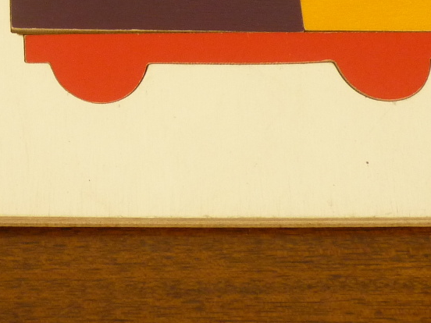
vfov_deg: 12.8
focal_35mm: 113
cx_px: -30
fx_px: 1407
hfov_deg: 16.9
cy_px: -55
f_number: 6.3
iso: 200
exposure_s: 1/2
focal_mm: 6.9
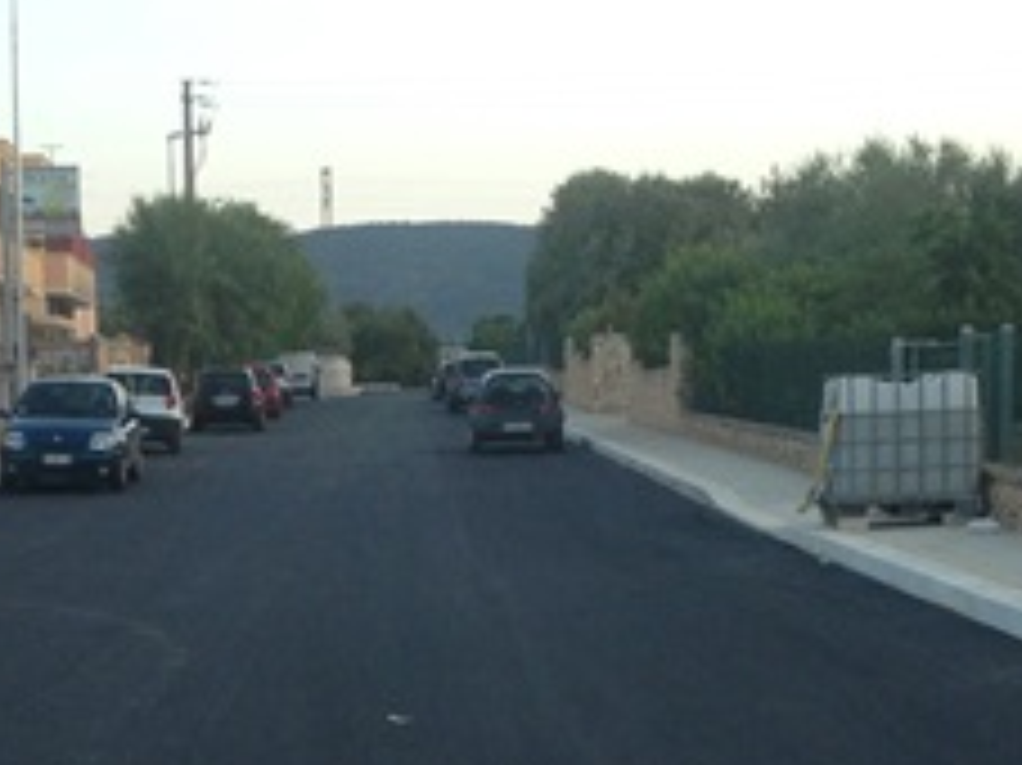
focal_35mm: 93
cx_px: 306
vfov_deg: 15.6
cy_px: 756
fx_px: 2744
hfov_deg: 21.0
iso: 64
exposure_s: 1/120
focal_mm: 4.12
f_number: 2.4
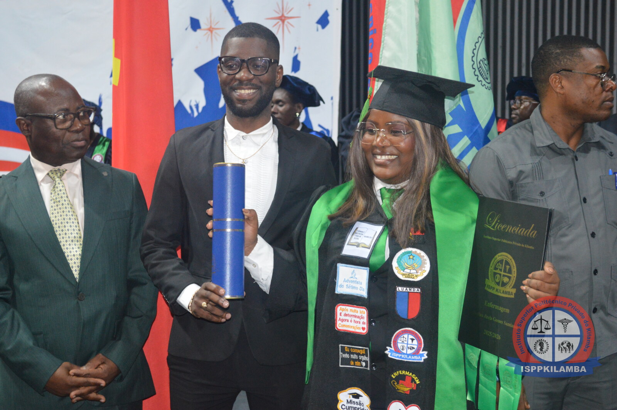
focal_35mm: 54
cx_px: 308
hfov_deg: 36.9
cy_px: 205
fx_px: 925
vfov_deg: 25.0
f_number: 5
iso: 2000
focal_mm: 36
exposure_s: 1/60
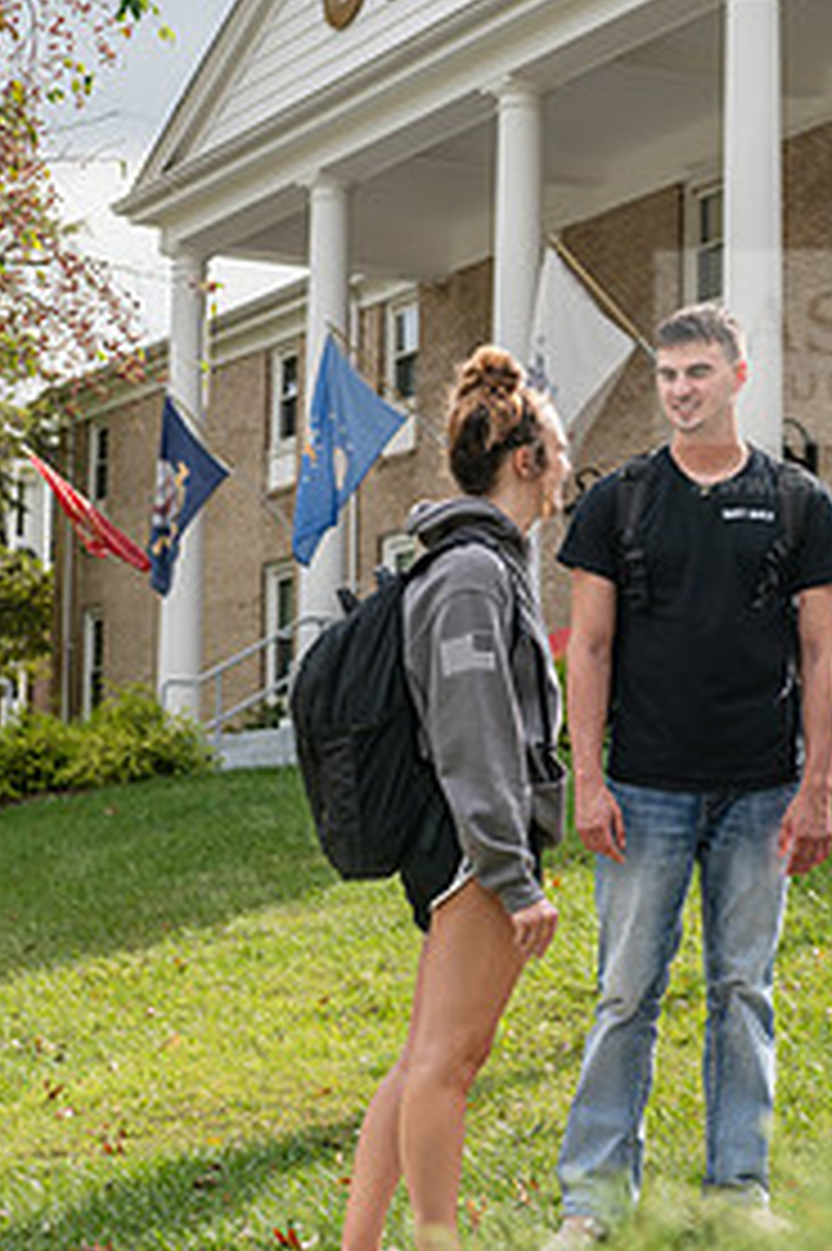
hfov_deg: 15.3
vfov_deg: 22.9
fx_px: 3089
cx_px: 585
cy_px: 531
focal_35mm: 89
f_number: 4
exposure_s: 1/1000
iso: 250
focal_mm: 55
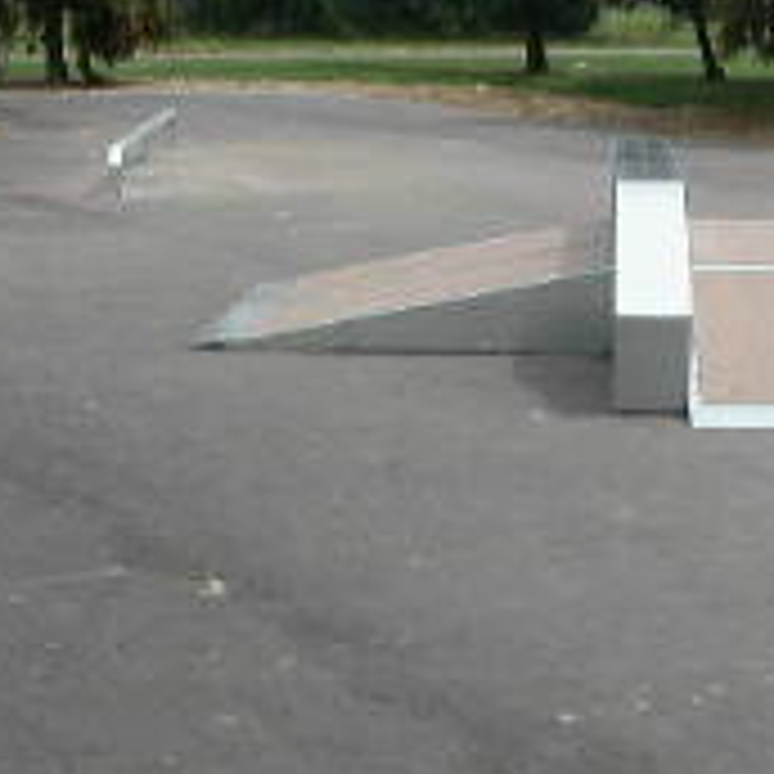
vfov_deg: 18.4
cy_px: 266
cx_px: 873
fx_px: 2378
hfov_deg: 17.8
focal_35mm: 94
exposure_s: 1/350
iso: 100
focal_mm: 7.8
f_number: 8
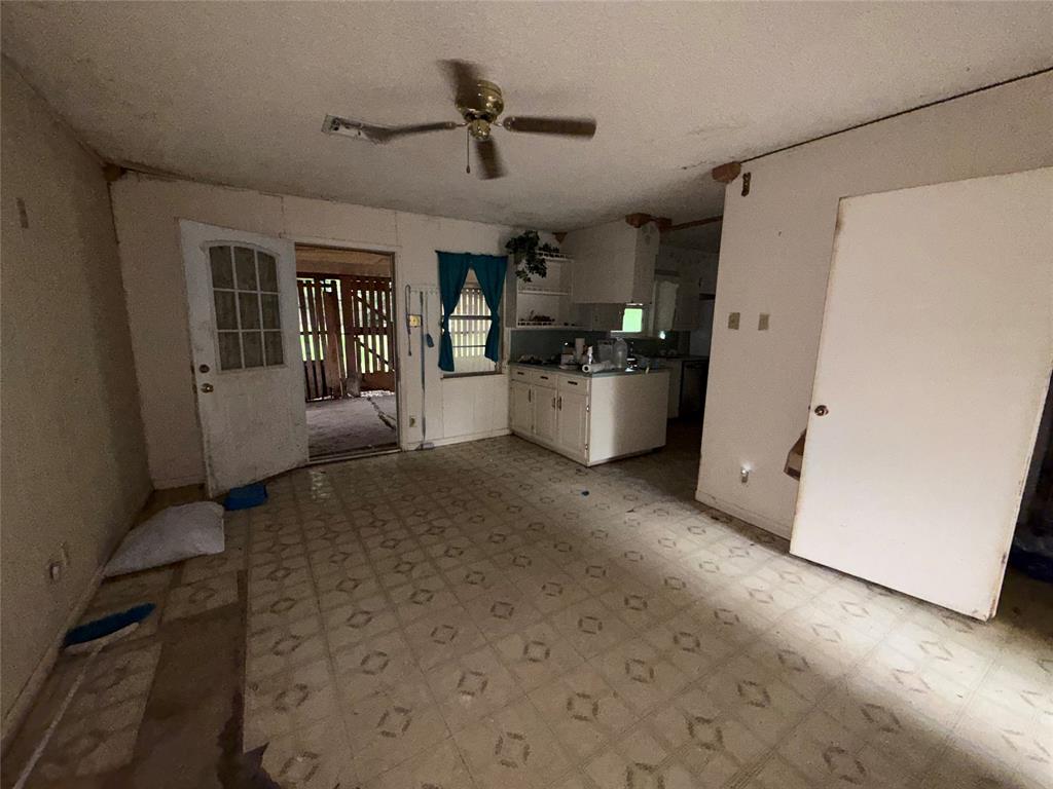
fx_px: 426
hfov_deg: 102.1
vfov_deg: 85.7
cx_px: 526
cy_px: 394
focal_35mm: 14
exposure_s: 1/60
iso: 320
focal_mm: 2.22
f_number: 2.2
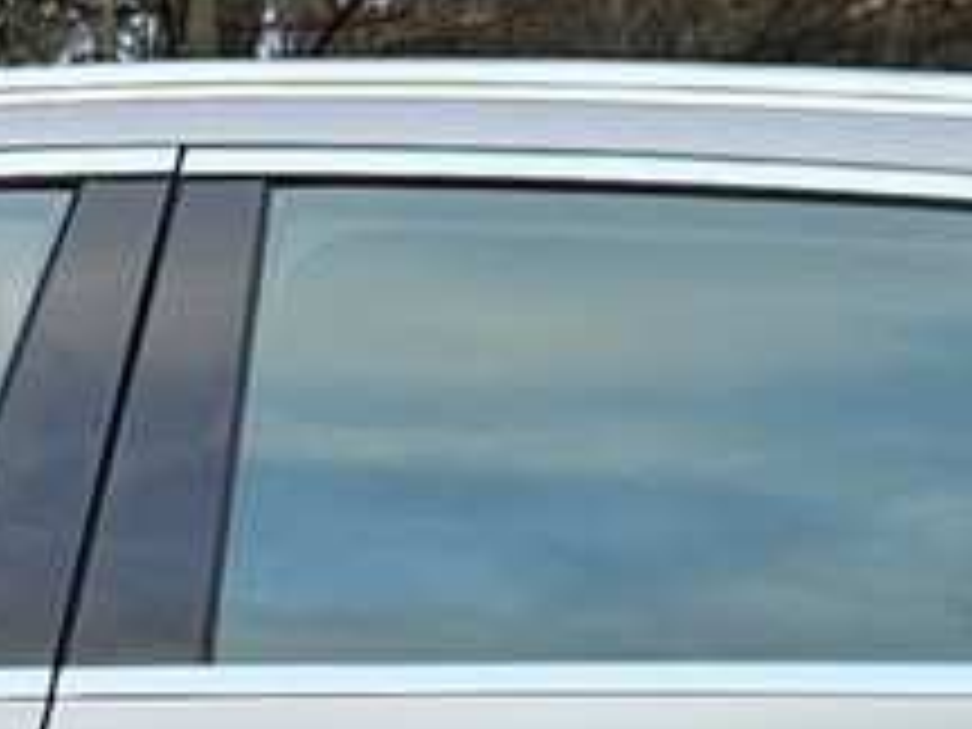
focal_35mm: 170
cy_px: 891
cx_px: -99
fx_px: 4774
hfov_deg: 11.5
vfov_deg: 8.6
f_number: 1.8
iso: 25
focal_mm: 5.4
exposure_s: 1/100
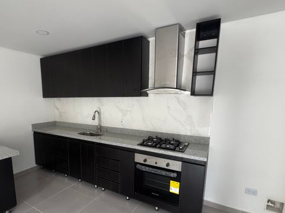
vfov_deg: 65.5
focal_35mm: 20
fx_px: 165
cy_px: 124
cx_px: 118
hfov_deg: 81.0
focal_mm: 2.22
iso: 320
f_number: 2.2
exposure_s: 1/60
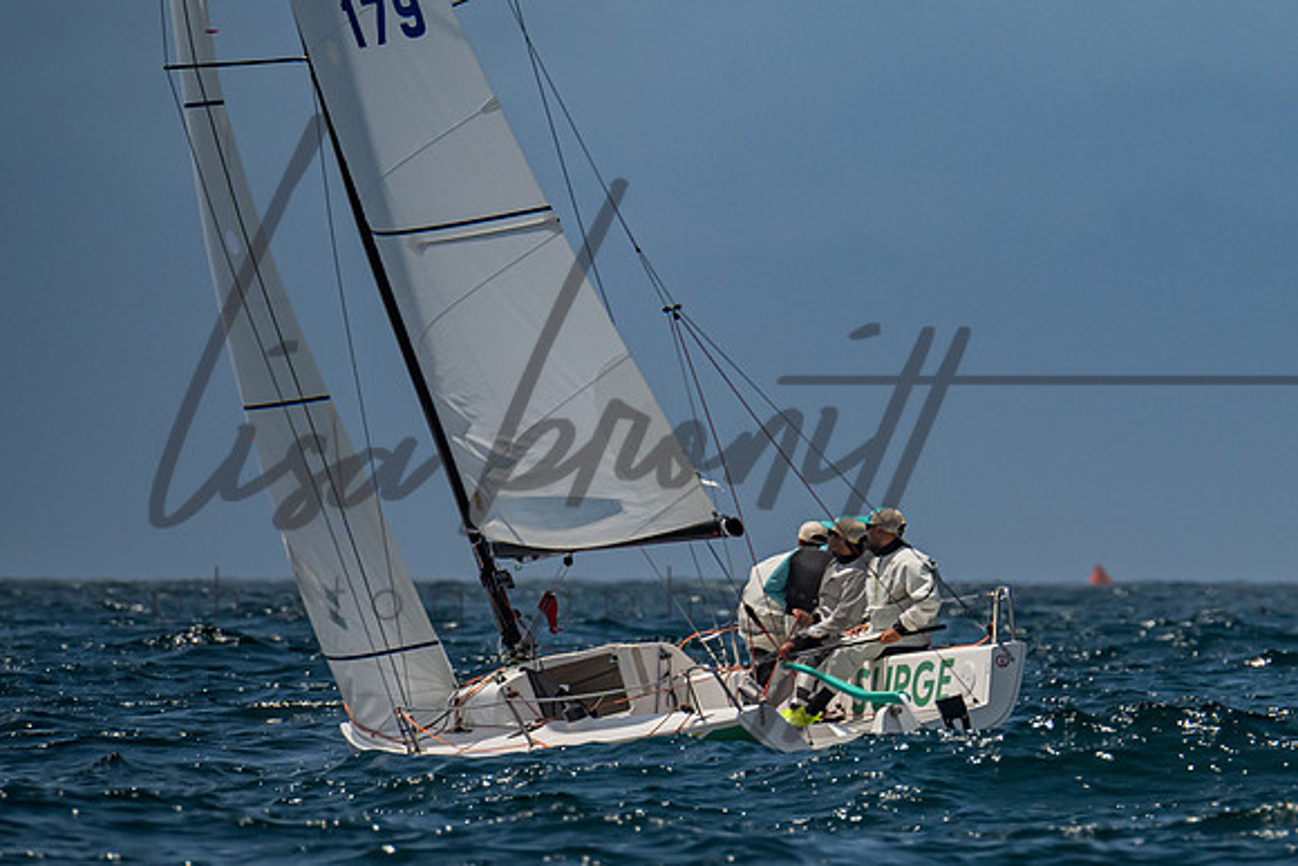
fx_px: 27554
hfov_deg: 2.7
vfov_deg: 1.8
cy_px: 315
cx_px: 1332
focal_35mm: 764
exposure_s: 1/4000
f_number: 6.3
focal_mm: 370
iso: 400
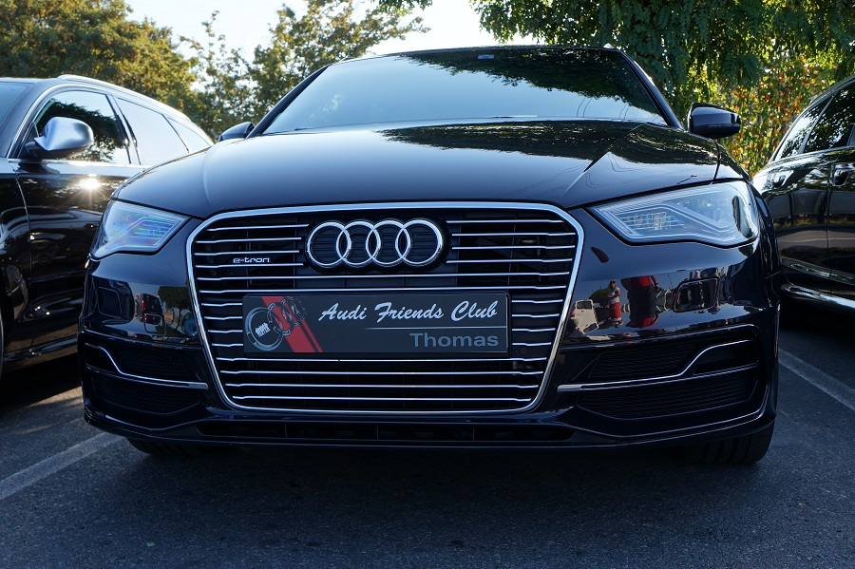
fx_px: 854
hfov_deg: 53.2
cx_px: 428
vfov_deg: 36.8
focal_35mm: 36
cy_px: 284
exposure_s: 1/125
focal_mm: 24
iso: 160
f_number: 6.3
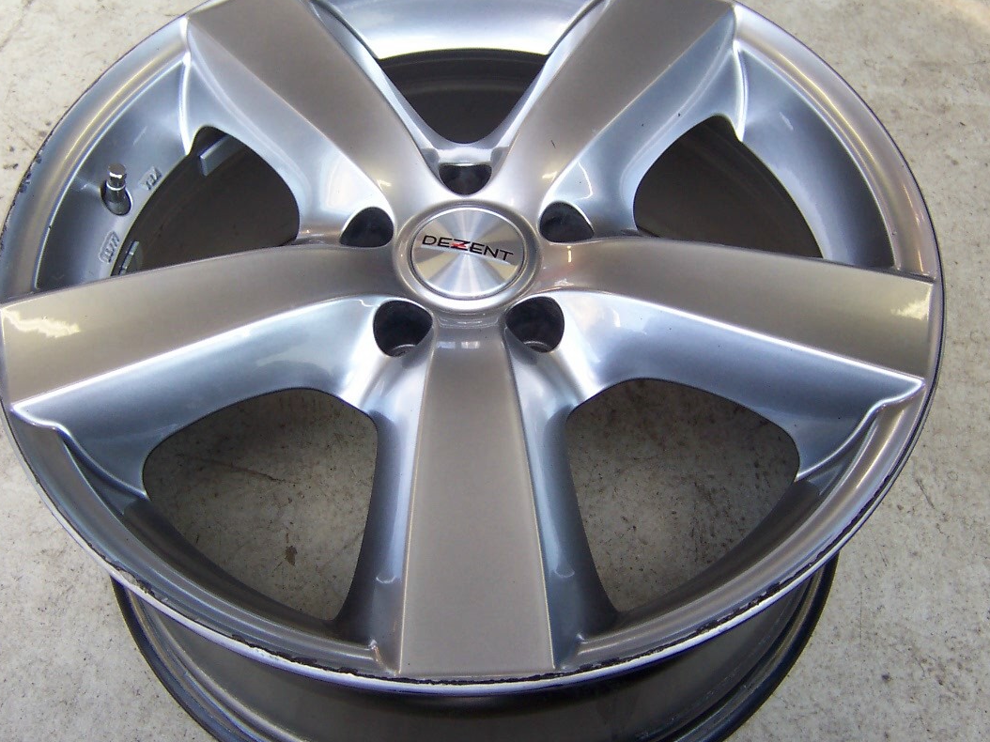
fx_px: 1172
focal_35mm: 41
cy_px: 338
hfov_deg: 45.8
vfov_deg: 35.1
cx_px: 492
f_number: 2.8
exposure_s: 1/60
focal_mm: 5.6
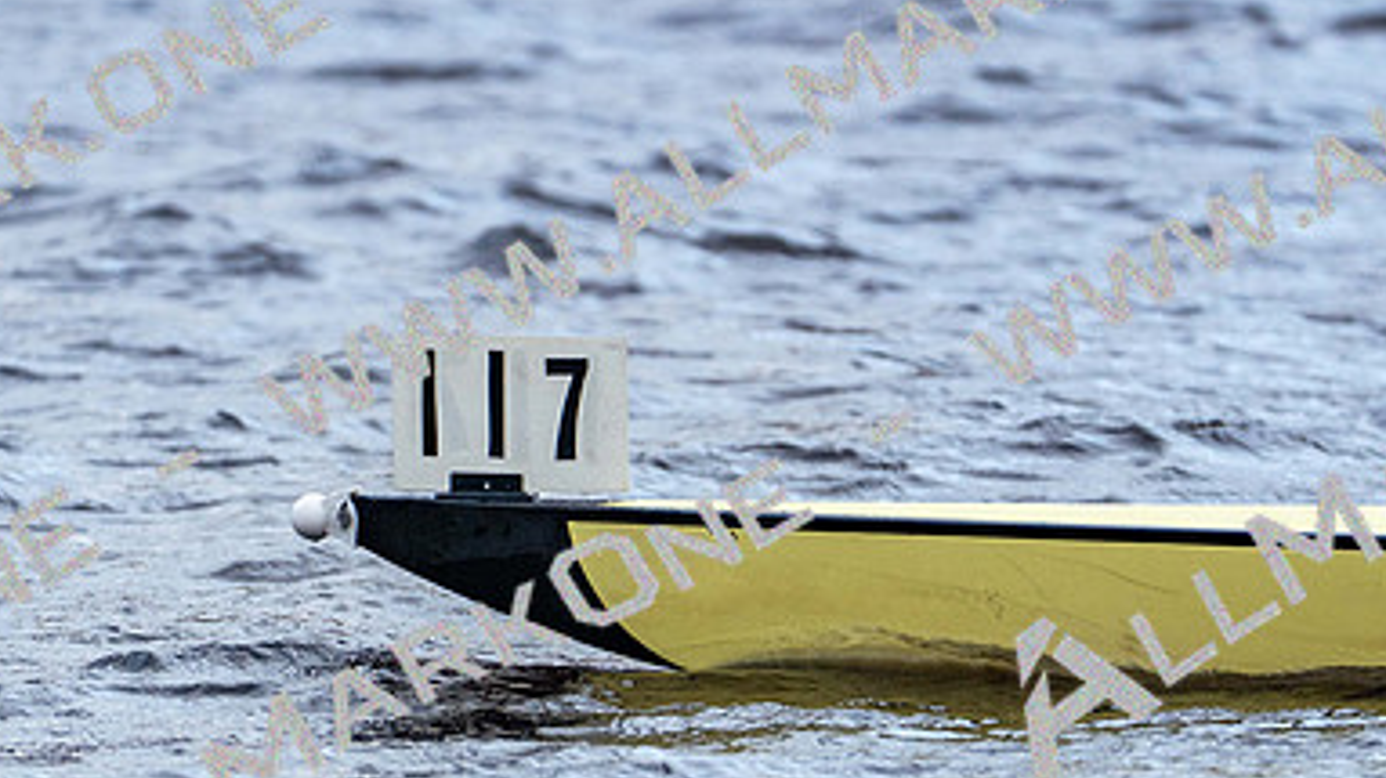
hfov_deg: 3.9
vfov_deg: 2.2
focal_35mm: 556
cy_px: 447
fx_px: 20424
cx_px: 706
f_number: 6.3
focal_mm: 350
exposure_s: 1/1600
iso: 3200
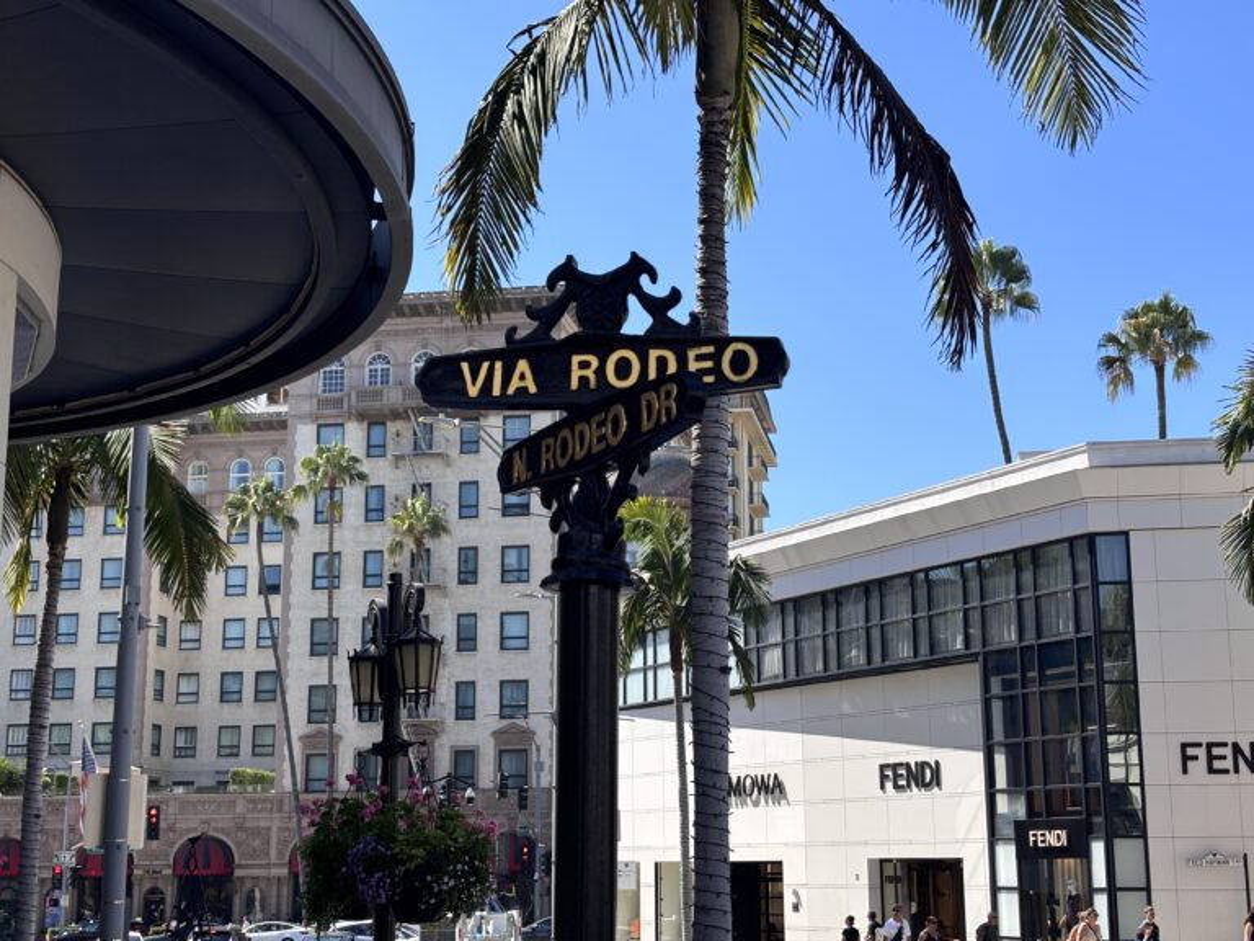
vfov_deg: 28.0
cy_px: 470
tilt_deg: +10.9
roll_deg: -0.3
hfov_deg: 36.8
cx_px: 627
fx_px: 1884
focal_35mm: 52
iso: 40
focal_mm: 5.96
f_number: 1.6
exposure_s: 1/1522
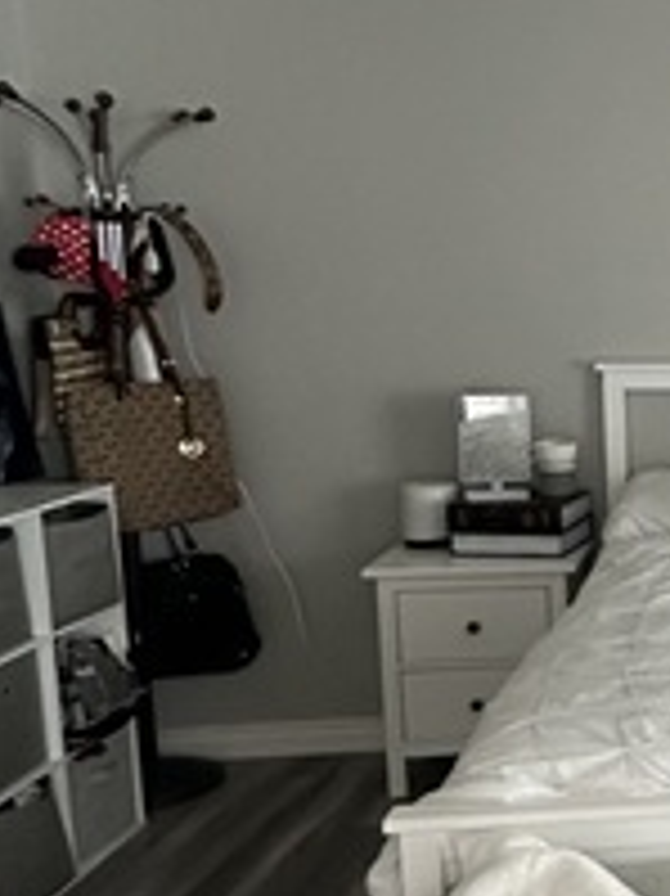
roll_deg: -1.6
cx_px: 1070
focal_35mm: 47
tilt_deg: -8.3
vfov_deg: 40.4
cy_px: 466
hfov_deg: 23.2
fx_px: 1214
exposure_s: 1/60
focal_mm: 2.22
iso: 800
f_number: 2.2
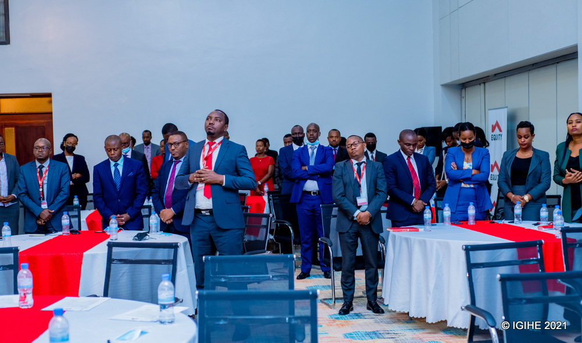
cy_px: 194
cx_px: 291
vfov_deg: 23.9
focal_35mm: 52
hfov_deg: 39.6
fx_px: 808
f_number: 3.2
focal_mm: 50
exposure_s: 1/100
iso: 1000
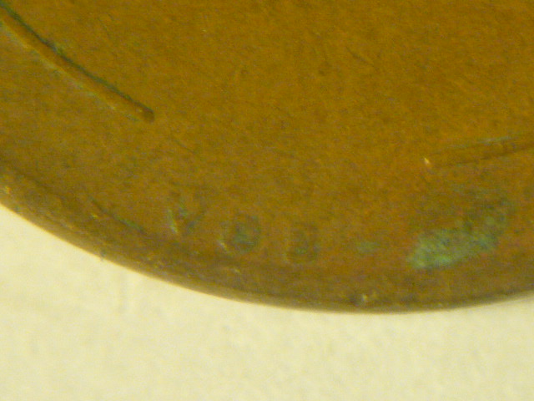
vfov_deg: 9.3
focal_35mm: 160
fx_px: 2468
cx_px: 267
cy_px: 200
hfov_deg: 12.3
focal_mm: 16.5
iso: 800
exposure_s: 1/13
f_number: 5.1
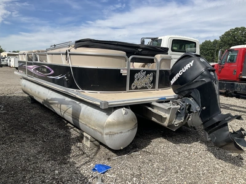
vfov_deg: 48.2
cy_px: 92
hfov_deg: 61.7
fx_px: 206
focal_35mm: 29
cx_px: 123
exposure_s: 1/1848
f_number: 1.8
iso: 25
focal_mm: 3
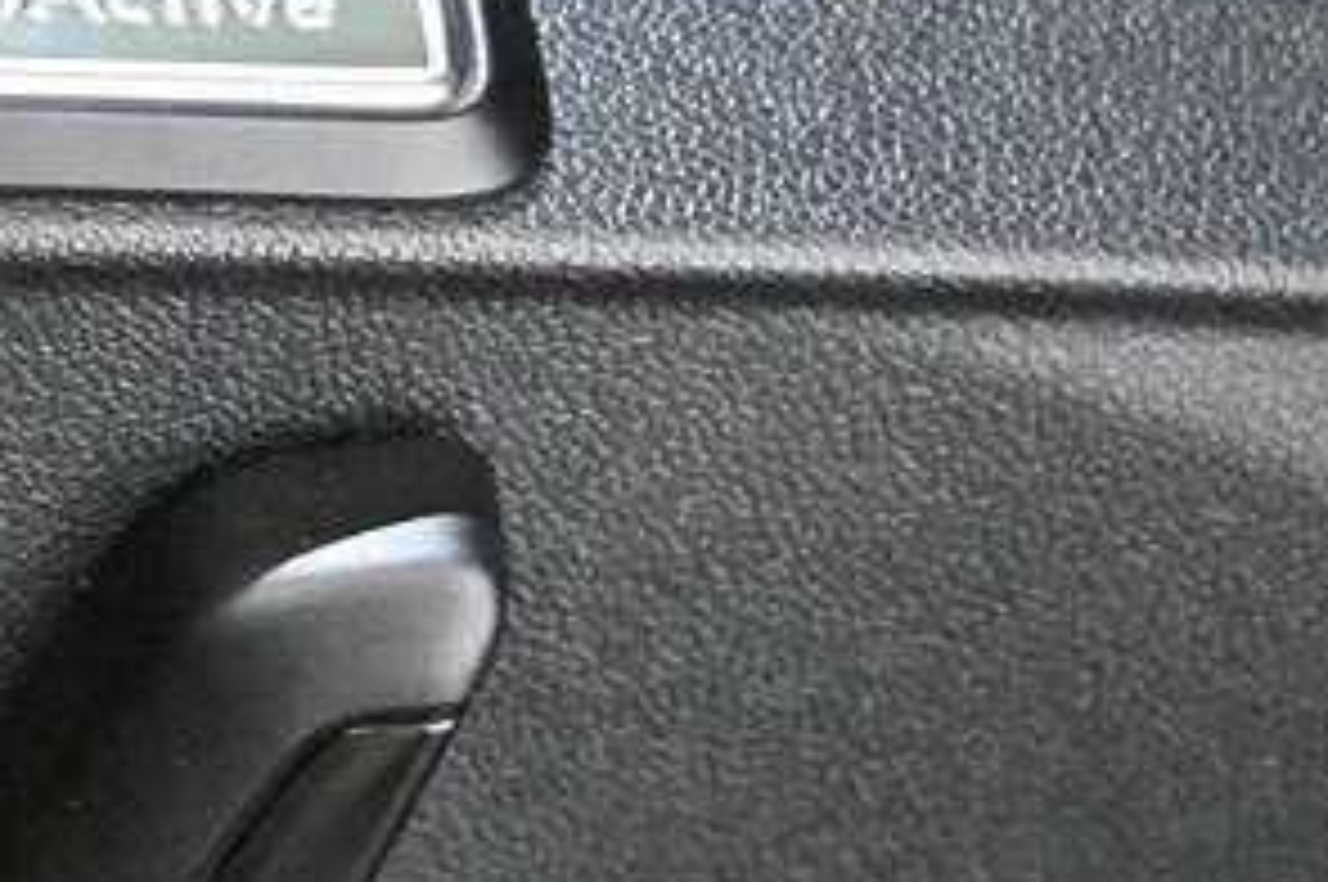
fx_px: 4864
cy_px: 207
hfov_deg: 14.7
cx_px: -504
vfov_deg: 10.3
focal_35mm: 132
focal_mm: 16
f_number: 3.5
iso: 11400
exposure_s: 1/60
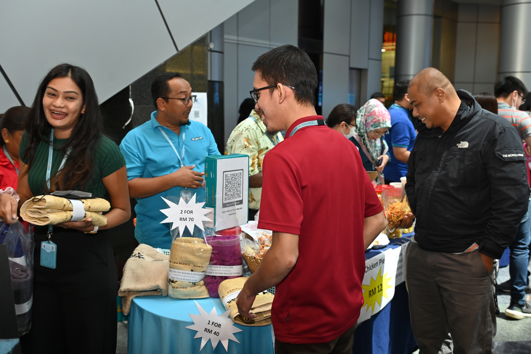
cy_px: 177
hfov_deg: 54.5
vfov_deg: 37.8
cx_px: 266
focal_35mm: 35
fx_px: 516
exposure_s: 1/100
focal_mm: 35
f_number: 4.5
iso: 1000
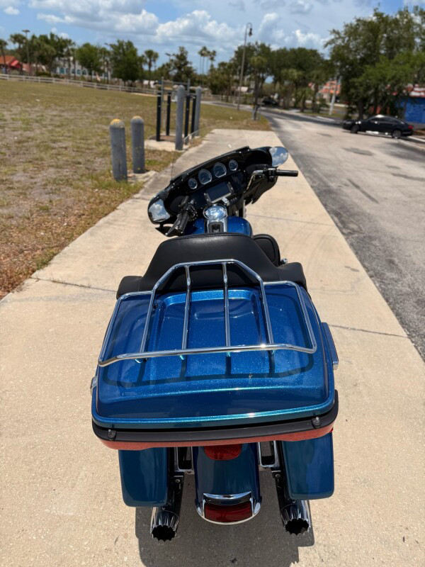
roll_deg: -6.1
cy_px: 284
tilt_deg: -25.5
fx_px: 393
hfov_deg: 56.8
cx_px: 212
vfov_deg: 71.6
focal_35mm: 24
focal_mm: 6.76
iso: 80
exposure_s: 1/8130
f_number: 1.78
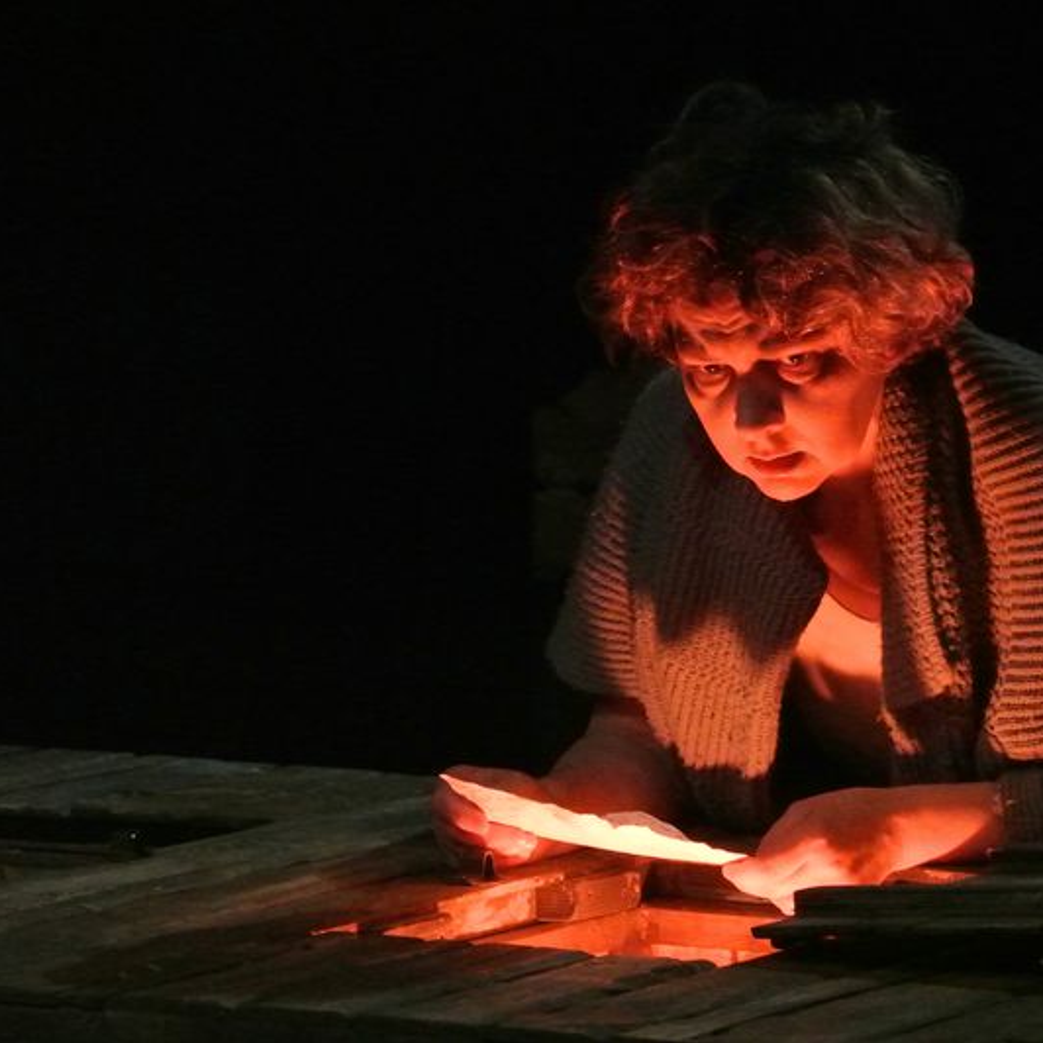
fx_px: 8113
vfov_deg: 7.4
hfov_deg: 7.4
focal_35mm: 238
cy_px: 522
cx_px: 745
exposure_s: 1/30
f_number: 6.3
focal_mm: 69
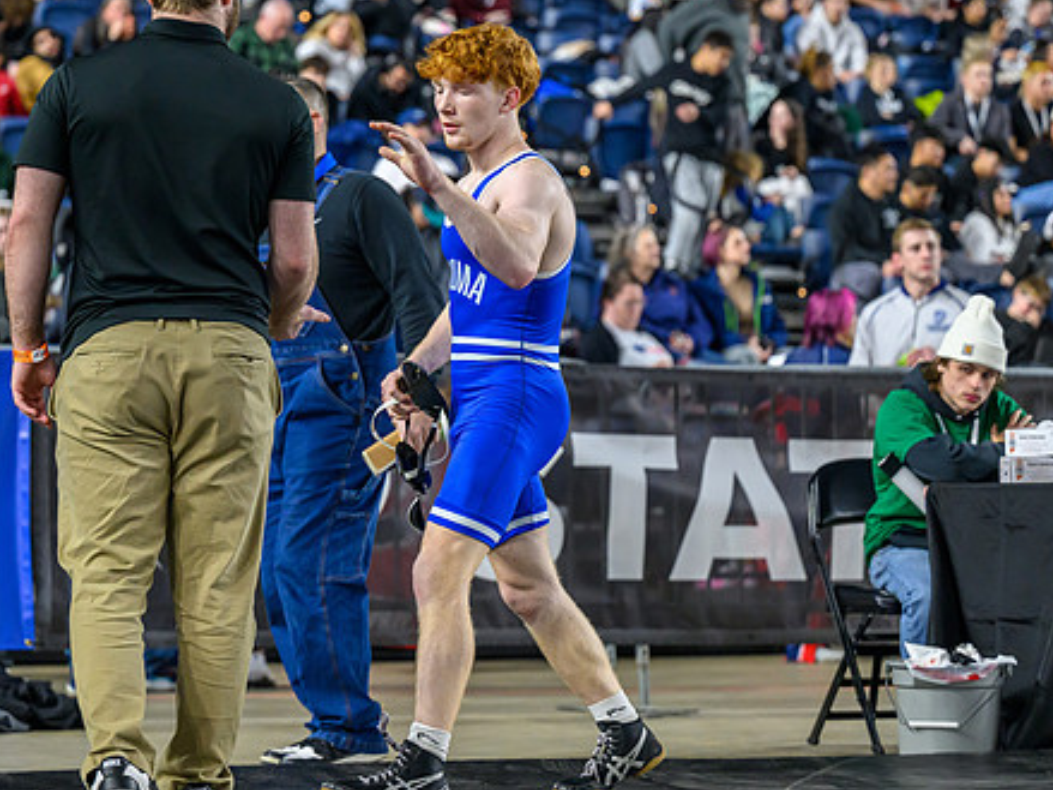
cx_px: 483
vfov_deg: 11.8
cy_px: 300
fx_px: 3801
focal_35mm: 125
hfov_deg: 15.8
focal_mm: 86
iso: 2500
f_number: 2.8
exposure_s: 1/1000
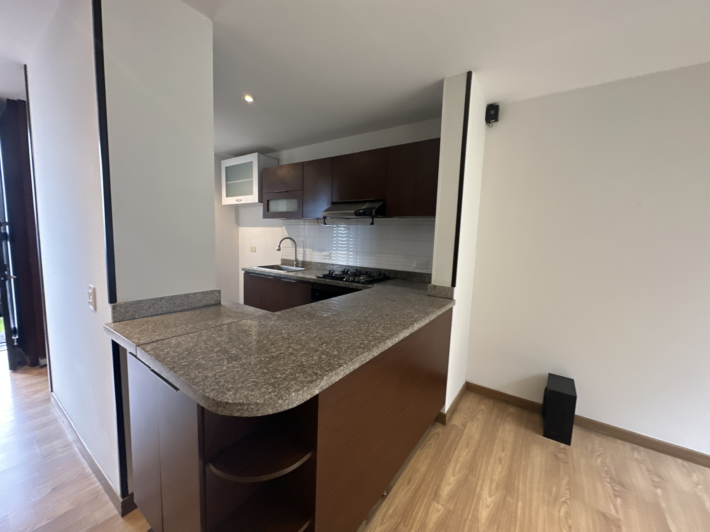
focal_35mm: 14
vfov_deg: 85.7
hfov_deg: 102.1
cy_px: 266
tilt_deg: -5.9
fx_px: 287
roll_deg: -1.6
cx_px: 355
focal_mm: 2.22
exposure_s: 1/60
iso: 400
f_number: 2.2
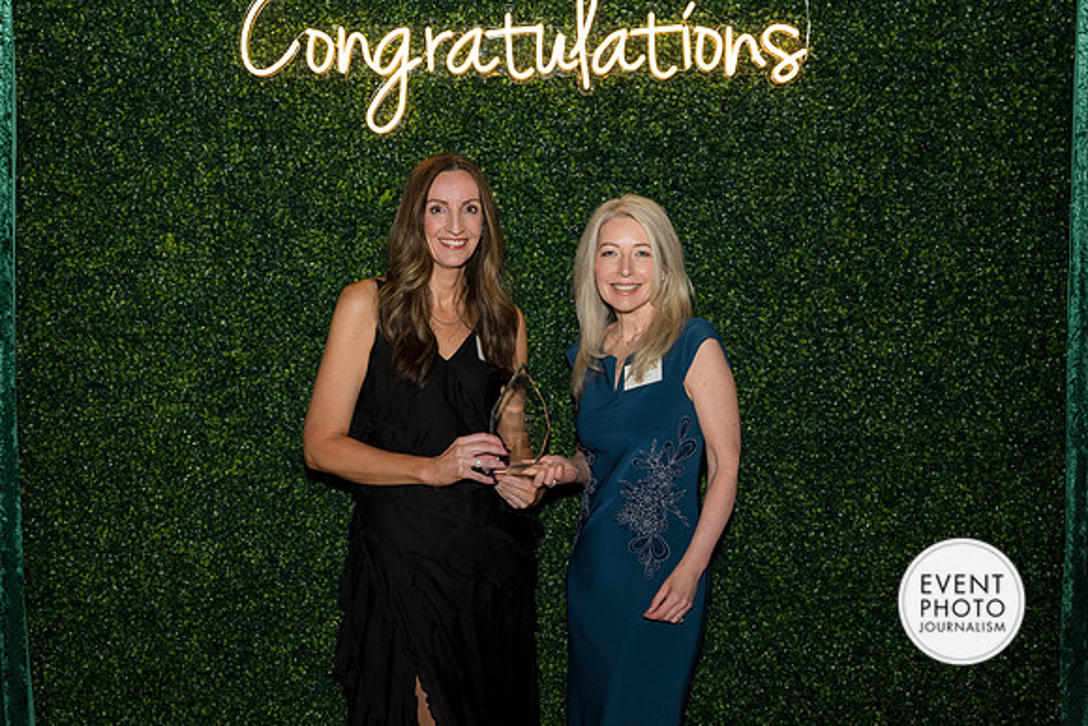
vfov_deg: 33.4
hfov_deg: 48.4
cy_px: 363
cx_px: 544
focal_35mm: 40
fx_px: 1209
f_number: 5
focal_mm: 40
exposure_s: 1/160
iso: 640
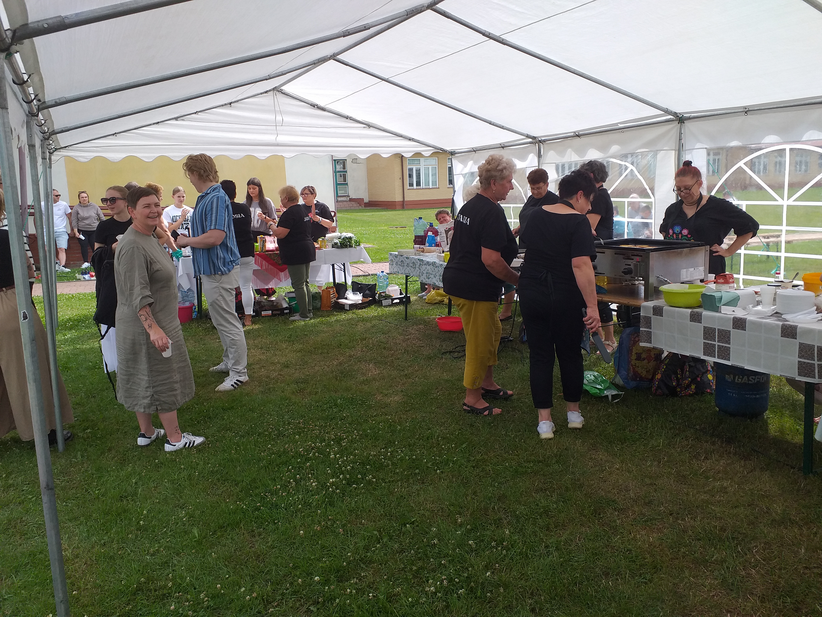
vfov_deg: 51.4
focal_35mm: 27
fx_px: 641
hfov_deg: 65.3
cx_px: 411
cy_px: 308
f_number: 1.9
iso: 40
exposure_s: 1/621
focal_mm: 3.6
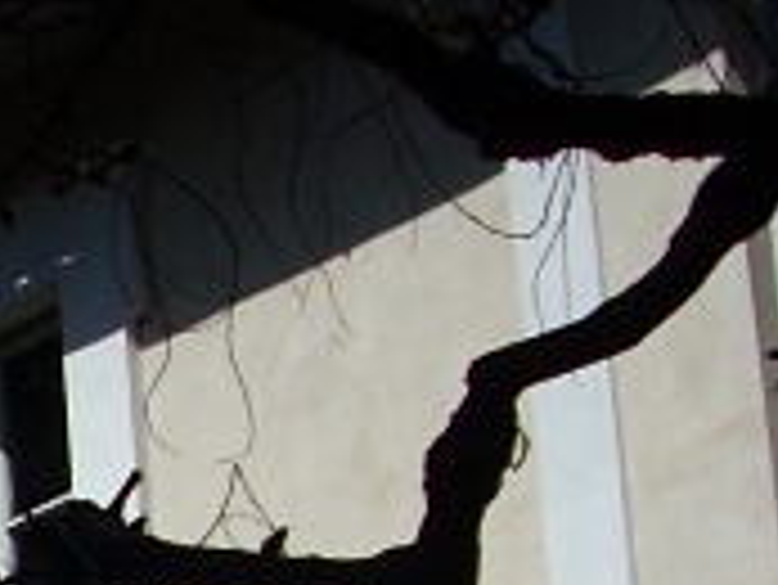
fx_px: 4318
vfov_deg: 7.4
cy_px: 1184
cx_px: -800
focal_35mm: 192
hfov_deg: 9.6
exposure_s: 1/522
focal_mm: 6.2
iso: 64
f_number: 5.6
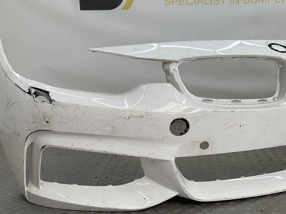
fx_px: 372
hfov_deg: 41.6
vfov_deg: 32.1
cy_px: 86
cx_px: 190
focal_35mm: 45
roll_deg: +0.1
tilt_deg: -9.6
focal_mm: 3
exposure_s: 1/297
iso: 16
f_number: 1.8
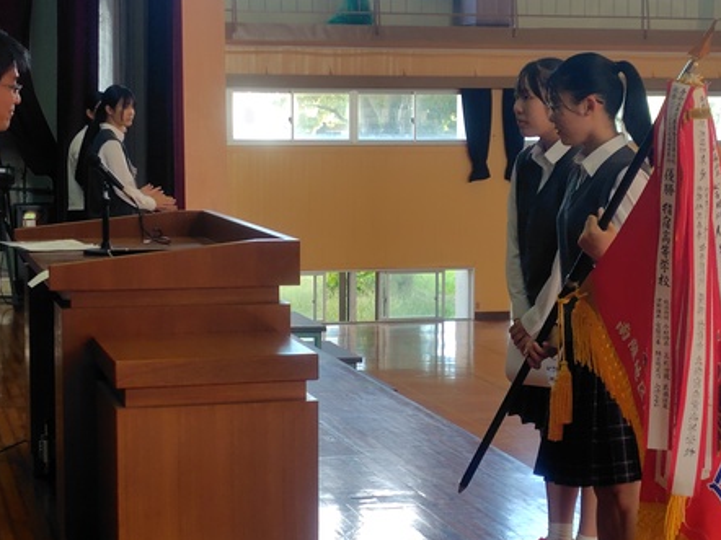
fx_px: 520
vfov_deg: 54.8
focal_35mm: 25
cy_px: 268
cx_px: 374
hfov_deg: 69.4
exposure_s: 1/120
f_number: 1.9
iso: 153
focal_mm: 5.6
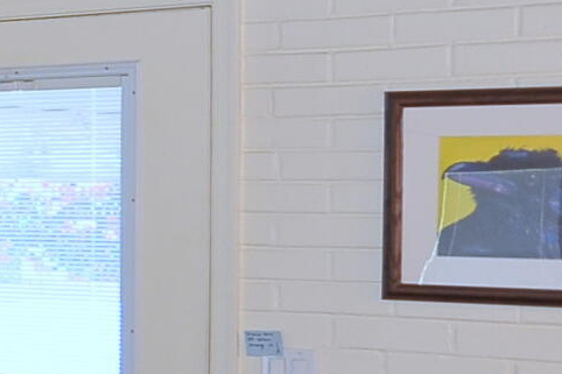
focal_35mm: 112
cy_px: 163
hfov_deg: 11.9
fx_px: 1748
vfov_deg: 12.2
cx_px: -1017
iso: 640
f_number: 7.1
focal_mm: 18
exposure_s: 1/30
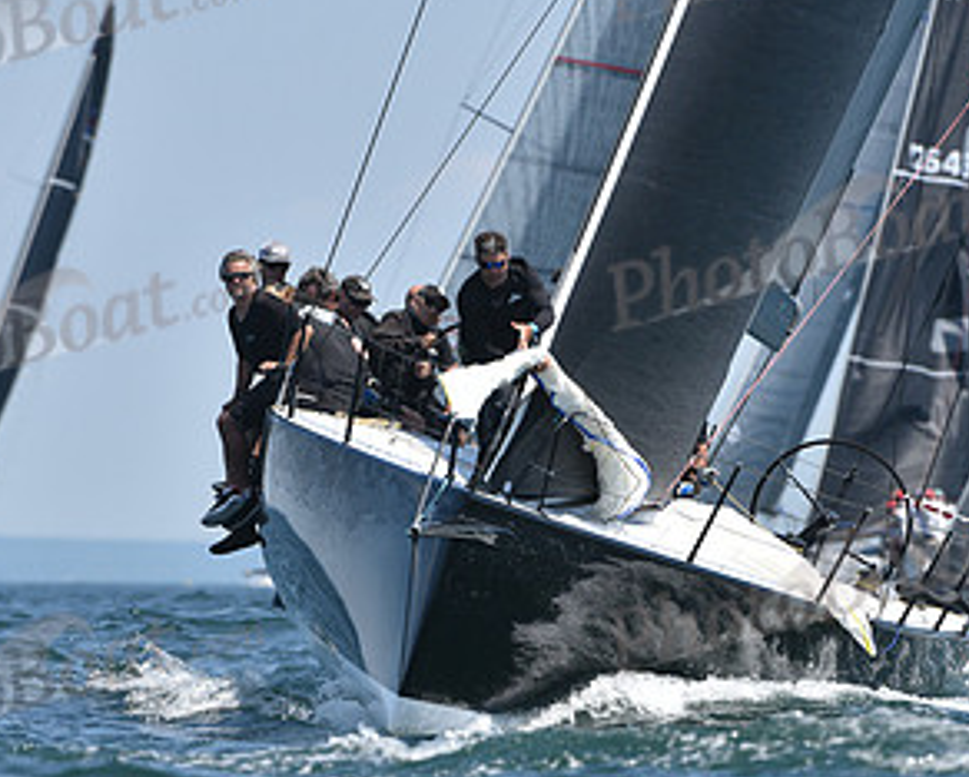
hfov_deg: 2.6
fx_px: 21380
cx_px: 438
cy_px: 463
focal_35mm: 745
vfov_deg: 2.1
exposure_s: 1/1600
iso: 320
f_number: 5.6
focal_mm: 400
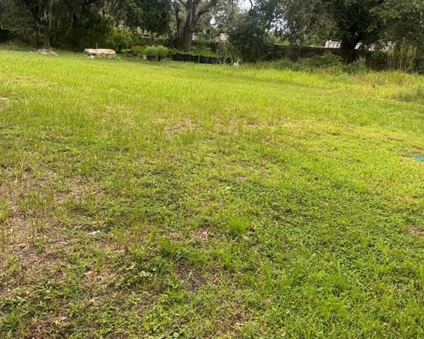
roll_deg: -2.8
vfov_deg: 44.5
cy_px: 90
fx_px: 402
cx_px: 212
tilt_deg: -6.4
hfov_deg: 55.6
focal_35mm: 32
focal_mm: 6.76
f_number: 1.78
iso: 80
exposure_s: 1/822
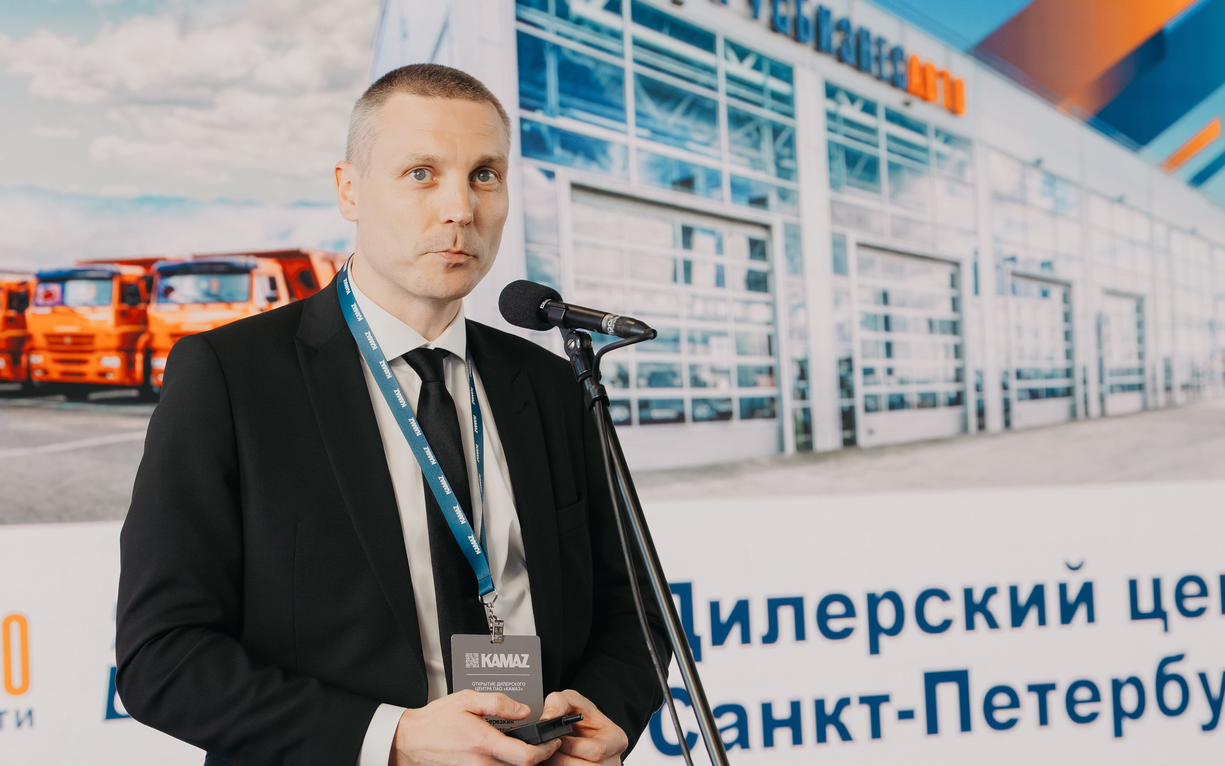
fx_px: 2871
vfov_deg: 15.2
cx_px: 417
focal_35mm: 86
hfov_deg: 24.0
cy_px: 469
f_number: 4
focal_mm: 62
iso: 500
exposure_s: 1/125
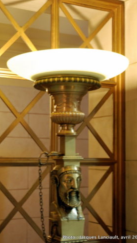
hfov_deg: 18.8
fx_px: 413
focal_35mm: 64
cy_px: 121
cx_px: 67
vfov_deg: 32.8
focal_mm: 40
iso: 800
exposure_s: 1/8
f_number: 4.5
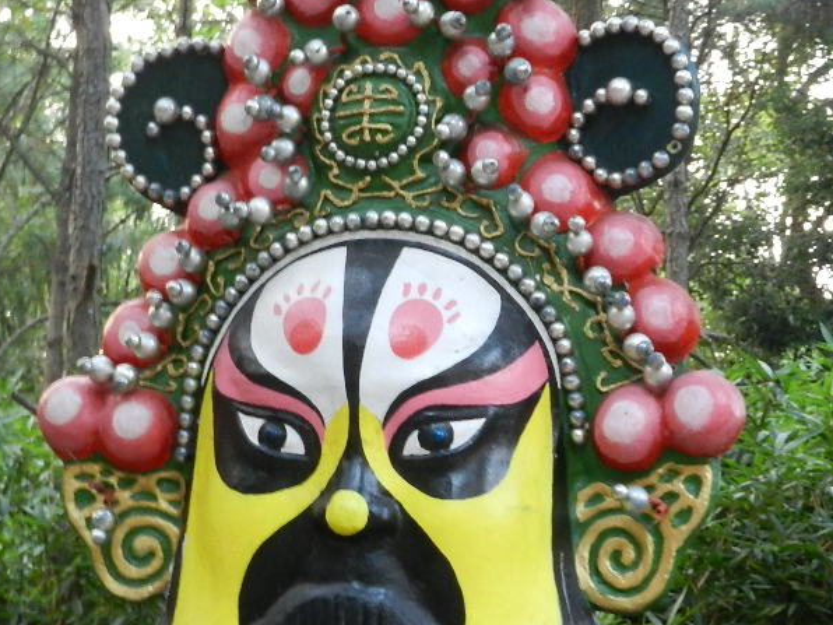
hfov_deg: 21.5
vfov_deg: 16.2
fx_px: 2190
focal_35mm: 91
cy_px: 323
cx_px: 410
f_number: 4.4
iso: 400
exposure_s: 1/15
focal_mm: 9.4
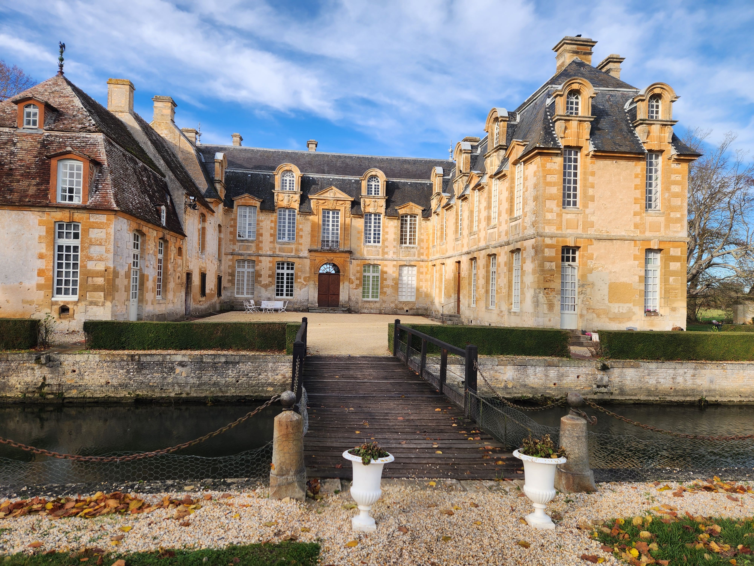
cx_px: 377
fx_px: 501
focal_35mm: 23
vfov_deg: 58.9
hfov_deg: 73.9
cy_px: 283
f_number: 1.8
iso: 20
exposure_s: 1/805
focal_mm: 5.4
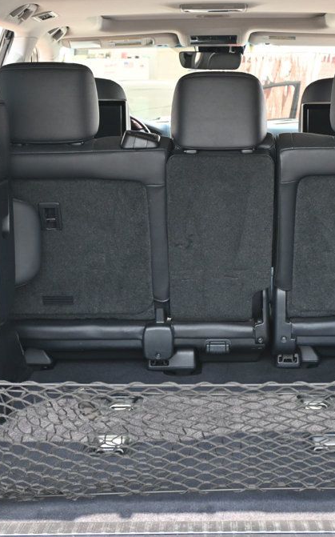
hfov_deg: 18.3
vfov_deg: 28.9
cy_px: 270
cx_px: 219
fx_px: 1040
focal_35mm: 71
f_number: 4.8
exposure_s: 1/125
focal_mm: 30.5
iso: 640
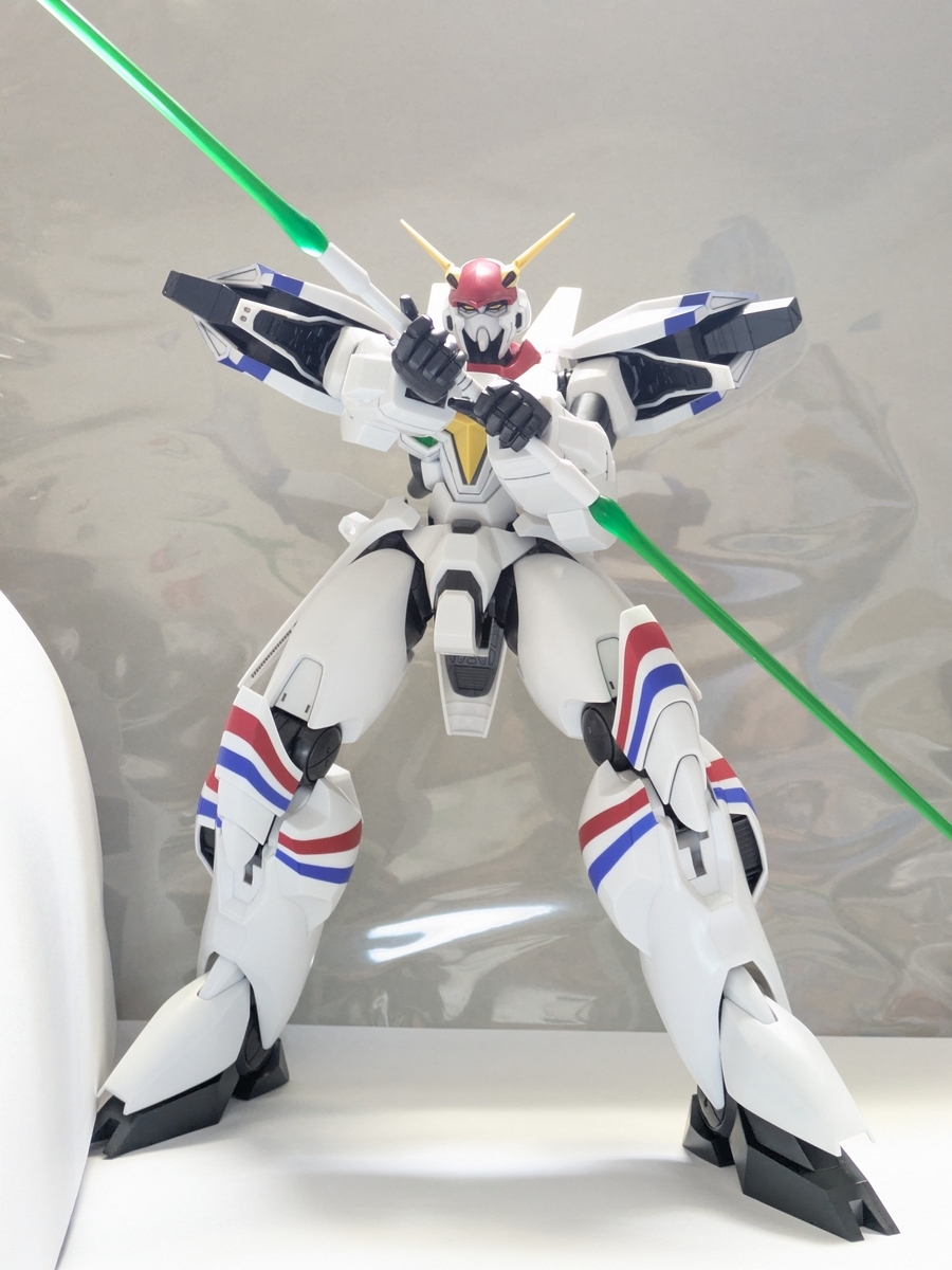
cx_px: 476
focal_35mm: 51
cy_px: 635
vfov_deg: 37.5
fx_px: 1870
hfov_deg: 28.6
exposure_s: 1/40
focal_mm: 5.43
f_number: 1.89
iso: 384
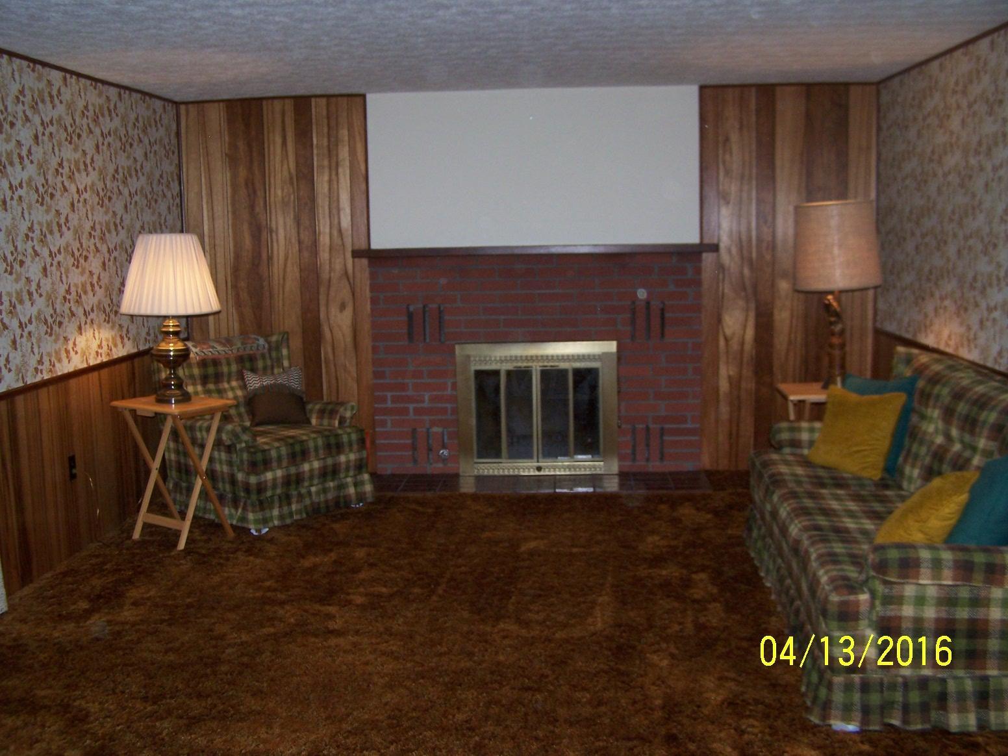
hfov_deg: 49.0
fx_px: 1107
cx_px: 504
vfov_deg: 37.7
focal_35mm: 38
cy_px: 378
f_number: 2.8
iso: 140
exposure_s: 1/60
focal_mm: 6.3
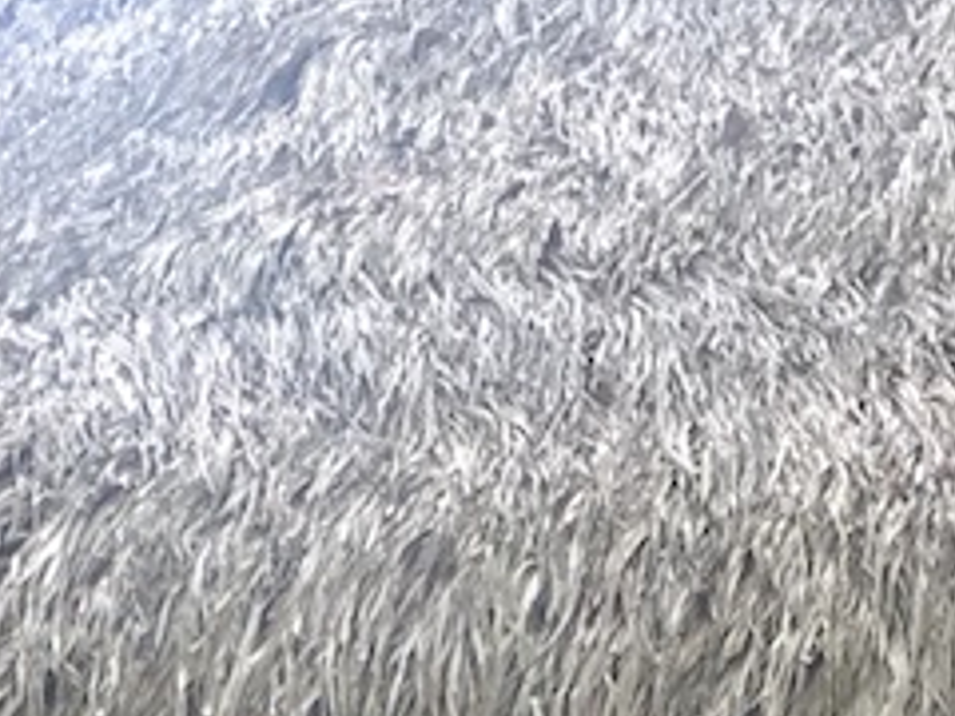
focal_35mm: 181
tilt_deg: +5.2
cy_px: 1852
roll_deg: -0.1
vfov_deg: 7.5
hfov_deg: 10.9
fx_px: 4994
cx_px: 462
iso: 25
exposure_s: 1/120
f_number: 2.2
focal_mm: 4.15
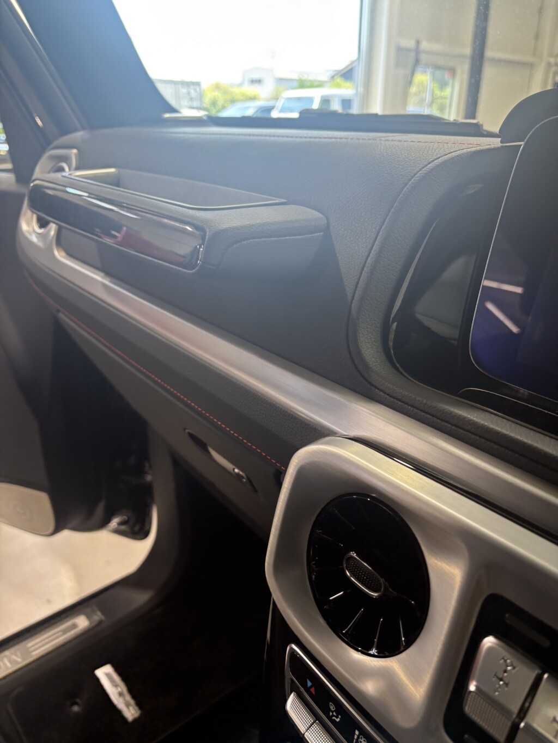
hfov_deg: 53.1
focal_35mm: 26
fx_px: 559
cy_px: 372
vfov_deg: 67.3
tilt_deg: -22.1
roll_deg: -2.1
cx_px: 279
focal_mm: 5.96
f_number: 1.6
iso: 64
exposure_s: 1/50
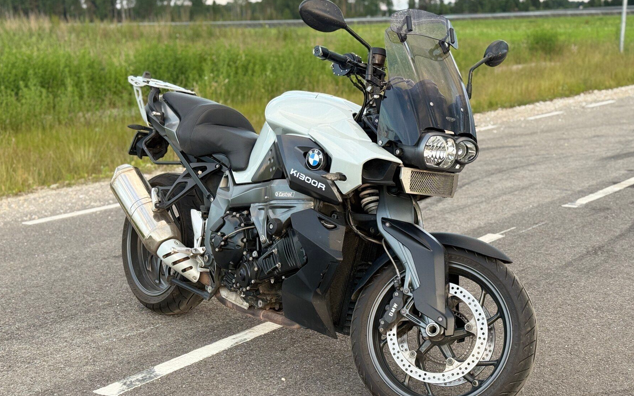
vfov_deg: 23.1
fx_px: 967
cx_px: 313
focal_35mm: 56
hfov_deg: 36.3
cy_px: 239
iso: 64
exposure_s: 1/231
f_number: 1.78
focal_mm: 6.76
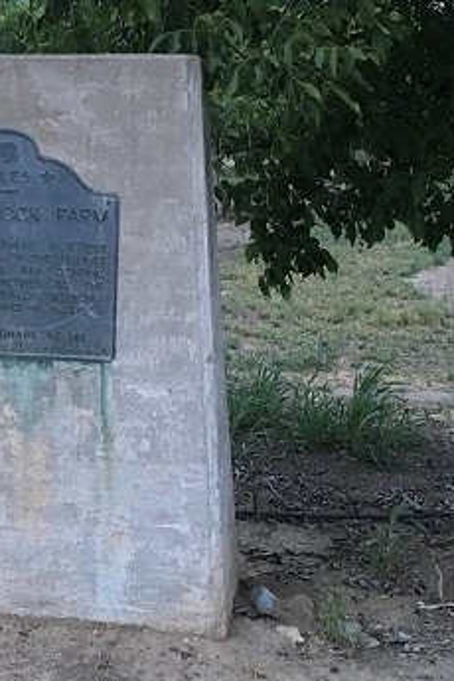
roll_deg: +0.7
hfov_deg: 19.1
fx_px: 1324
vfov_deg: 28.8
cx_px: 30
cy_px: 292
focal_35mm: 70
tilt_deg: -6.6
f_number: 2.2
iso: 160
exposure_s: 1/30
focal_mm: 4.15
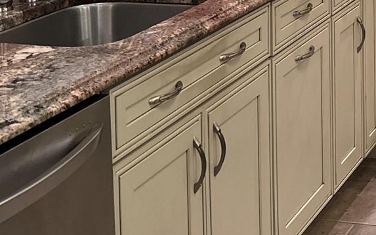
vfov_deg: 13.2
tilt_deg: -3.8
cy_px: -161
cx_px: 452
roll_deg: -0.1
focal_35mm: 91
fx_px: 932
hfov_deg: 21.2
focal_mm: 6.86
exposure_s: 1/60
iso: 250
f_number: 1.78
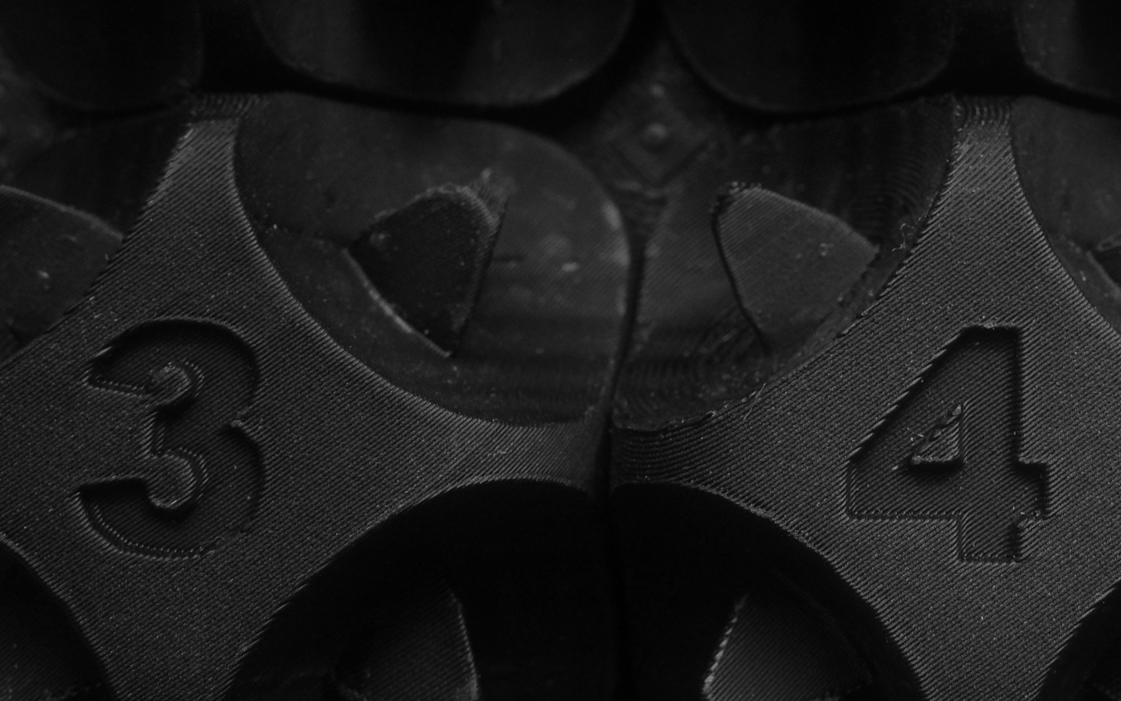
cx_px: 1023
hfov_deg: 29.7
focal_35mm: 66
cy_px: 184
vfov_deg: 19.6
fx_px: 2016
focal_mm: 18.3
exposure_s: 1/50
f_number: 6.3
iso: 800
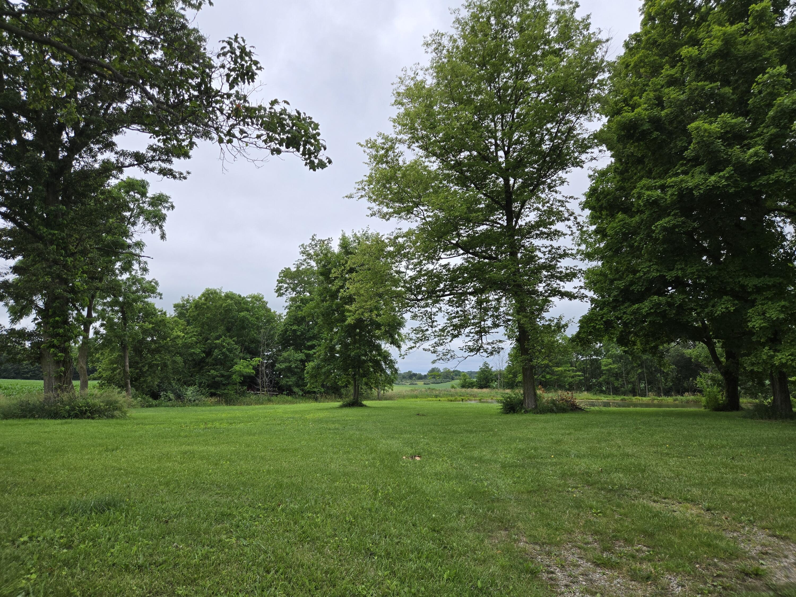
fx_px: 529
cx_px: 398
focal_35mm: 23
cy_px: 298
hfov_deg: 73.9
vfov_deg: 58.9
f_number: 1.8
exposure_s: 1/1437
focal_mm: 5.4
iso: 80
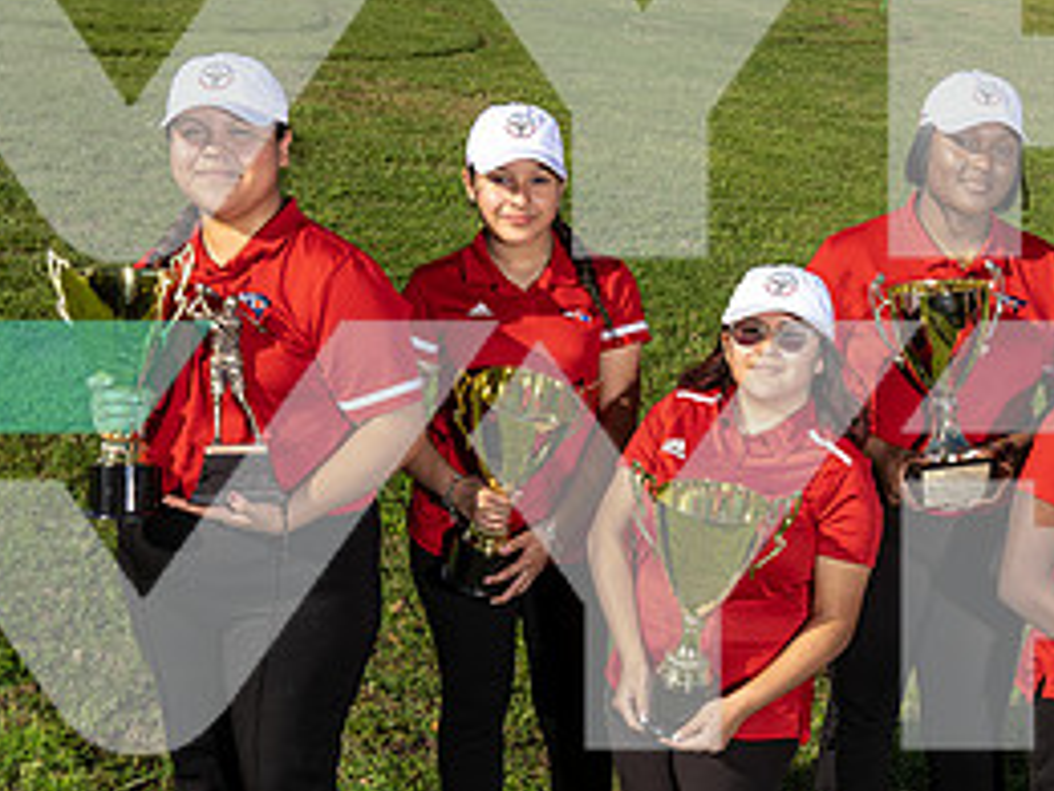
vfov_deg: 24.3
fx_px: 1827
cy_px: 537
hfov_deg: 31.5
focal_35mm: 60
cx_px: 823
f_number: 8
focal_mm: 28
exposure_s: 1/250
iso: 100
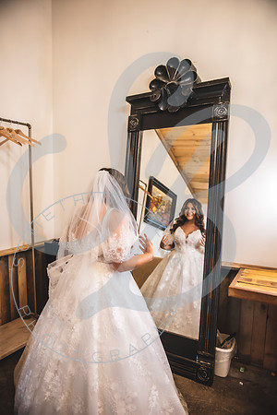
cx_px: 138
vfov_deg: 73.7
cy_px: 208
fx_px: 277
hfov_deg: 53.1
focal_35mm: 24
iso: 1600
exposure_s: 1/125
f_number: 2.8
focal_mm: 24
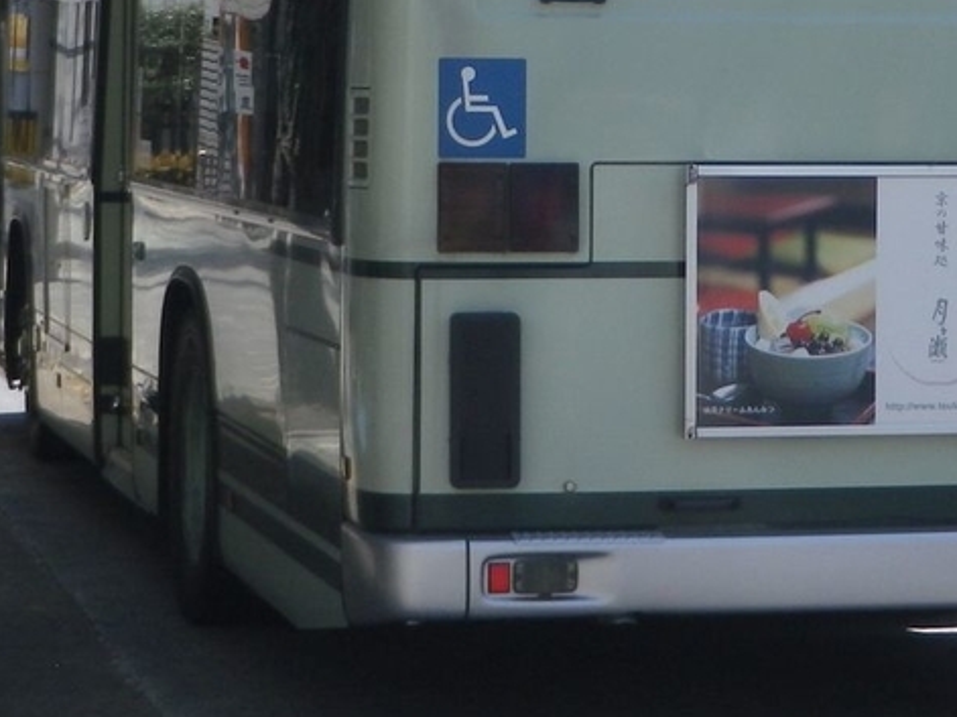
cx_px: 681
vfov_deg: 16.3
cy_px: 148
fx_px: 2488
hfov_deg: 21.6
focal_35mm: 90
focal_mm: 9.5
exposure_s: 1/400
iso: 80
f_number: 4.4
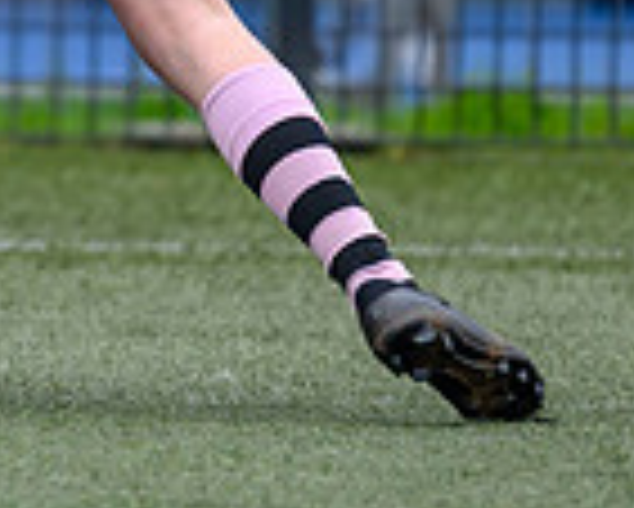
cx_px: -477
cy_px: -373
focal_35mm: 2412
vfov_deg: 0.6
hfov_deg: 0.8
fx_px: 45290
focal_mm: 560
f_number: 4
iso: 800
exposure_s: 1/1250
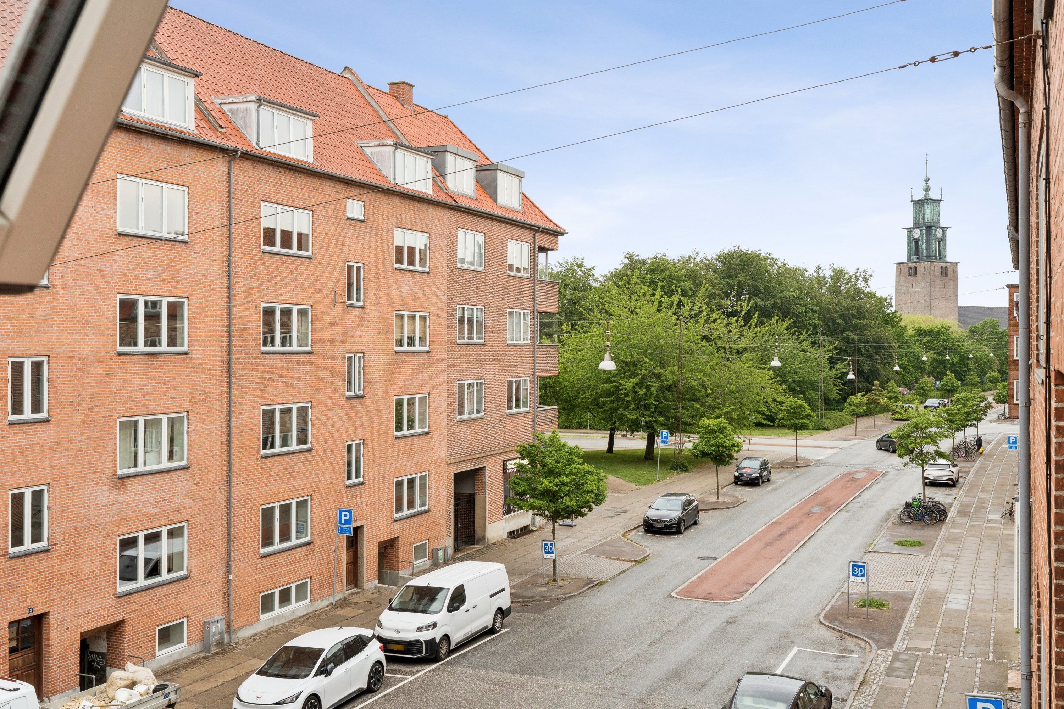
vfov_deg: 37.9
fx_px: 1034
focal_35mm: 35
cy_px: 354
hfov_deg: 54.4
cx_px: 532
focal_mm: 35
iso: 800
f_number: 11
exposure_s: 1/125
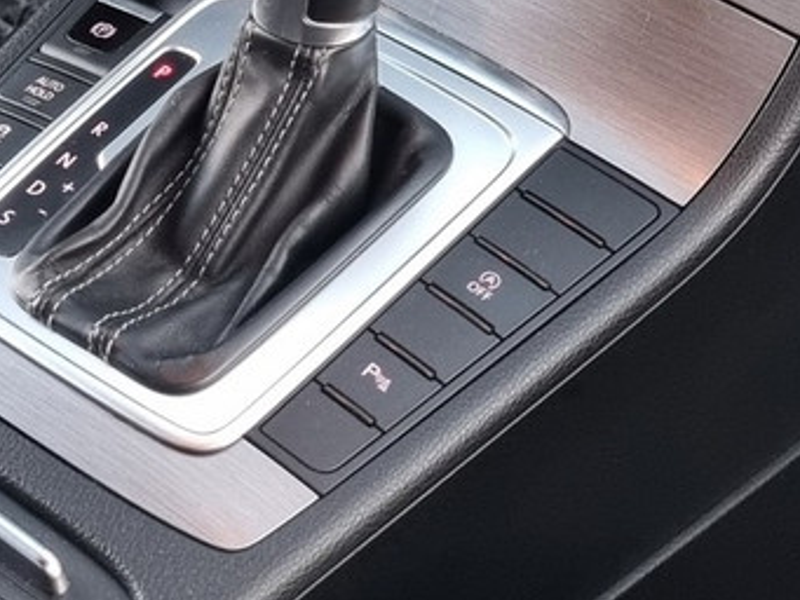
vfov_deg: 11.0
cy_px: -619
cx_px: 373
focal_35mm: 122
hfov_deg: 16.1
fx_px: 2820
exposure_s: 1/50
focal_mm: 5.4
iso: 200
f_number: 1.8
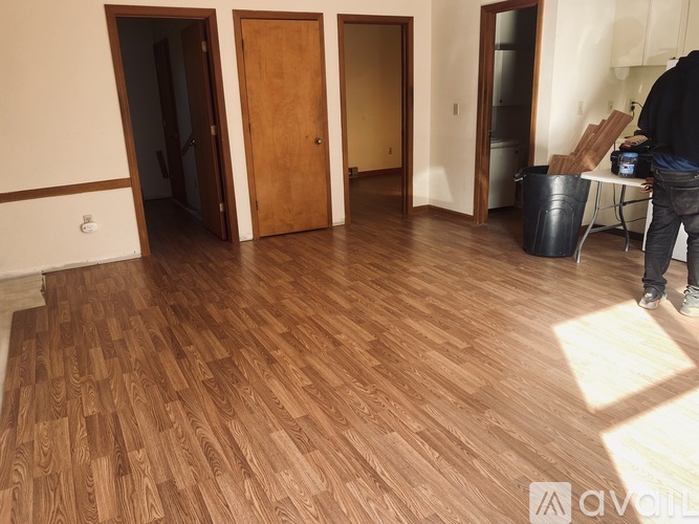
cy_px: 262
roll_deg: +1.6
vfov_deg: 53.0
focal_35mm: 26
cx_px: 350
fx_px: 525
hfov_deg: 67.3
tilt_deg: -16.9
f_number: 1.8
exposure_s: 1/122
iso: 80
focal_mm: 4.25
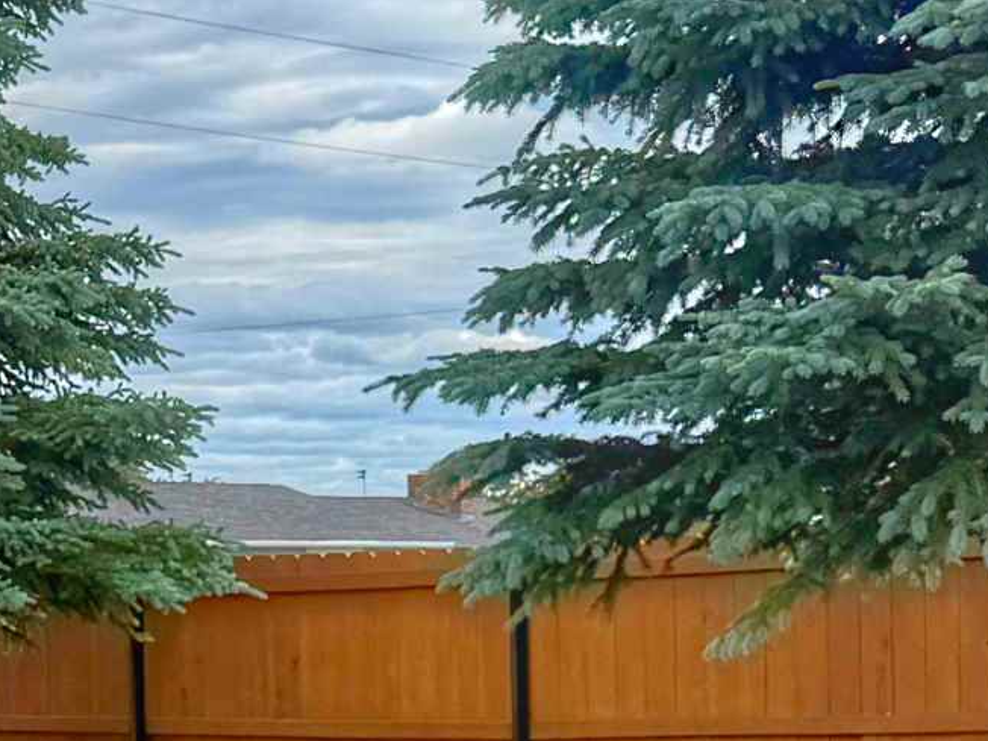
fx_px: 3225
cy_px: 385
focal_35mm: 113
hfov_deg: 15.2
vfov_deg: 13.1
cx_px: -761
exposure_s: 1/7353
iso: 80
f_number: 1.78
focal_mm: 6.76
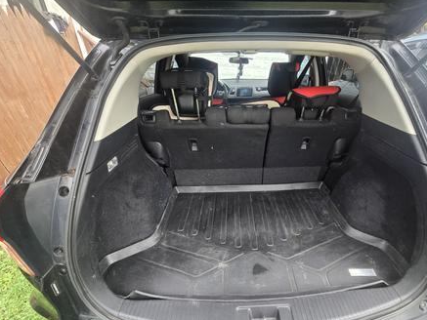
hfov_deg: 97.5
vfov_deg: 81.4
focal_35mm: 15
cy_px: 180
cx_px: 243
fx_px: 185
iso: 200
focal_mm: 2.2
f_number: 2.2
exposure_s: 1/359
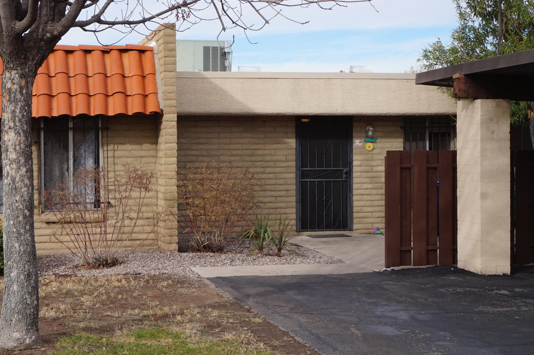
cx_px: 196
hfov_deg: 32.2
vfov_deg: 21.9
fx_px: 919
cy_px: 152
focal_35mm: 62
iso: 100
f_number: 11
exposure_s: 1/80
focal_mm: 32
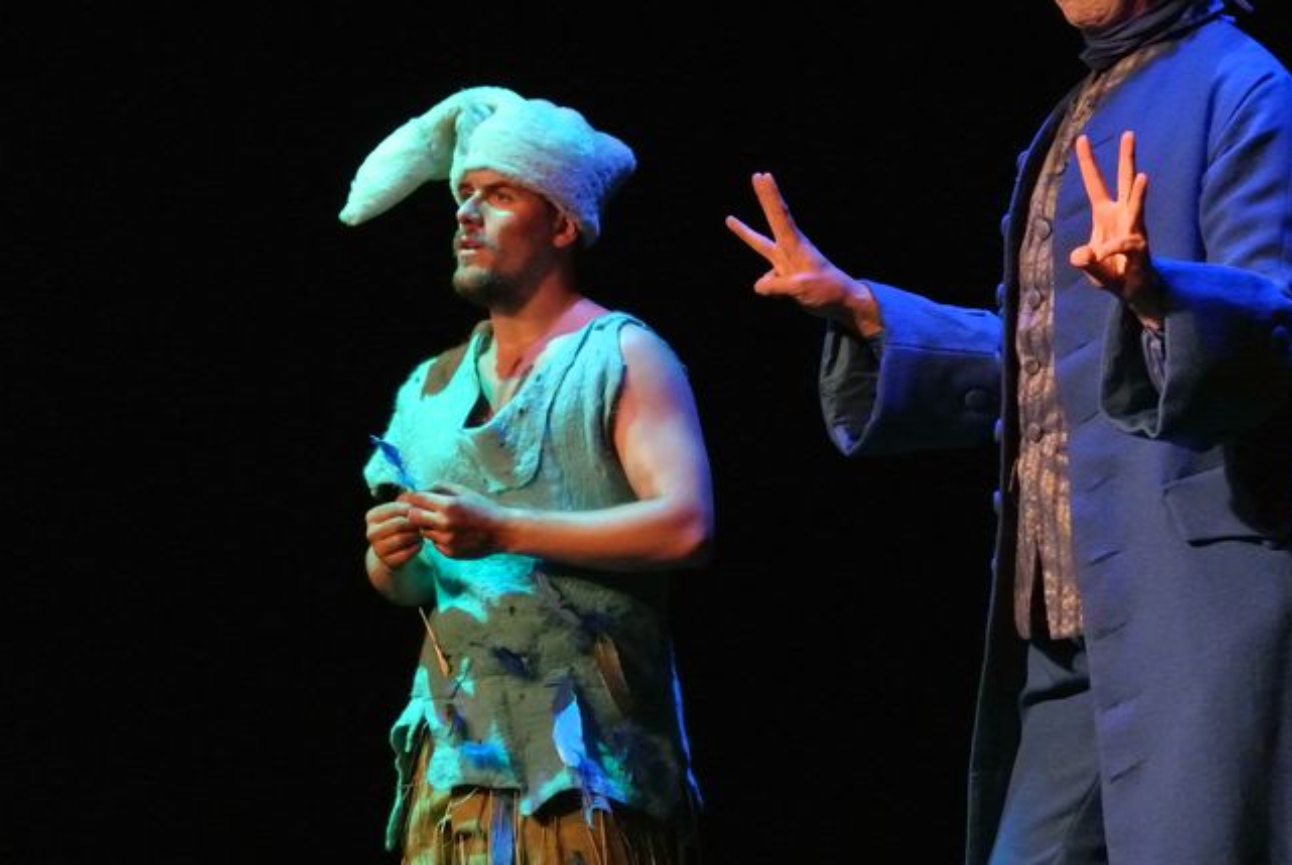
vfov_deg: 8.3
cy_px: 470
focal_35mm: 166
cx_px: 498
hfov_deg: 12.4
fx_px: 5964
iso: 3200
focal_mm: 49.3
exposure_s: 1/60
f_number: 4
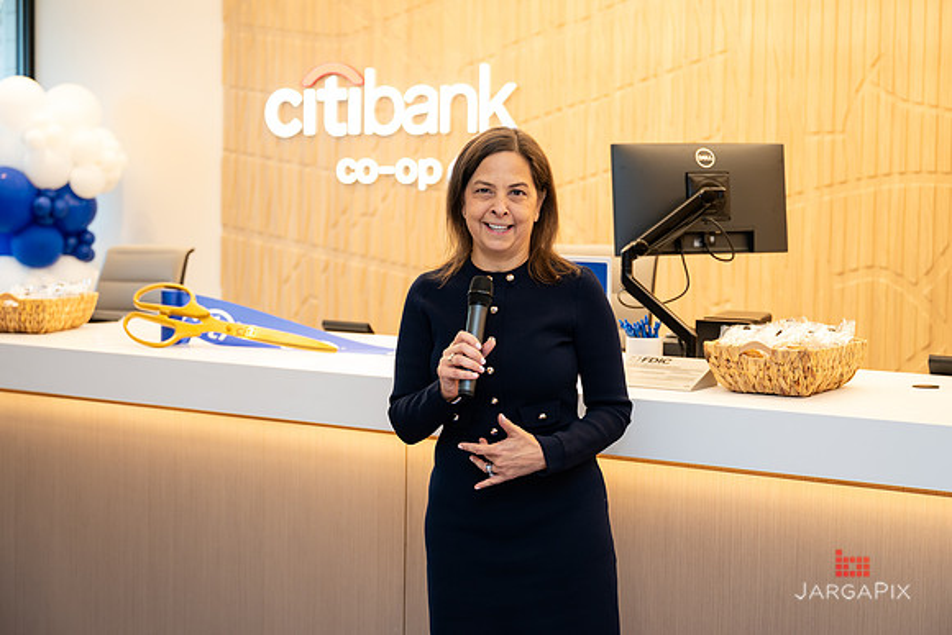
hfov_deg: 34.5
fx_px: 1532
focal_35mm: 58
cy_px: 297
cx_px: 480
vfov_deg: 23.4
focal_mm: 54
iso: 400
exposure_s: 1/125
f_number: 3.2
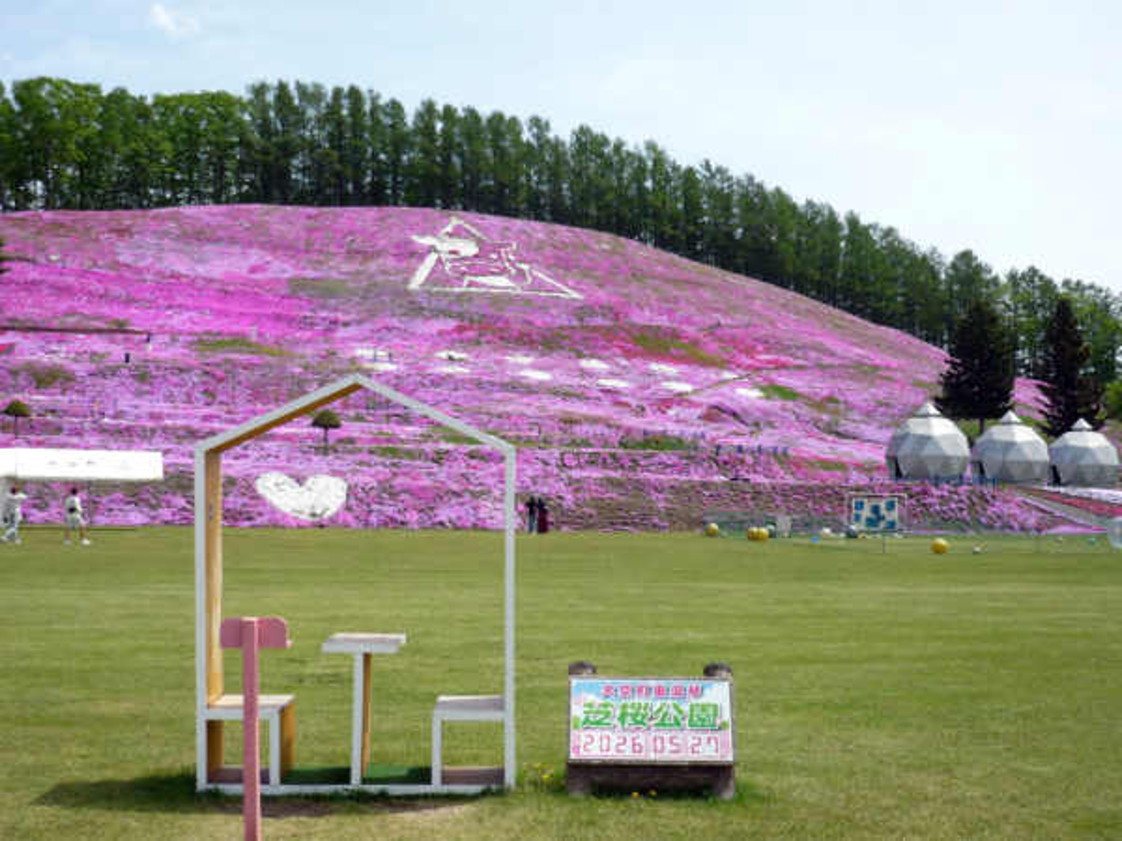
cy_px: 420
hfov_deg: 42.9
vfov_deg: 32.9
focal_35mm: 44
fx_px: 1426
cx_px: 561
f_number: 3
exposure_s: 1/1000
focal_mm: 7.2
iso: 100
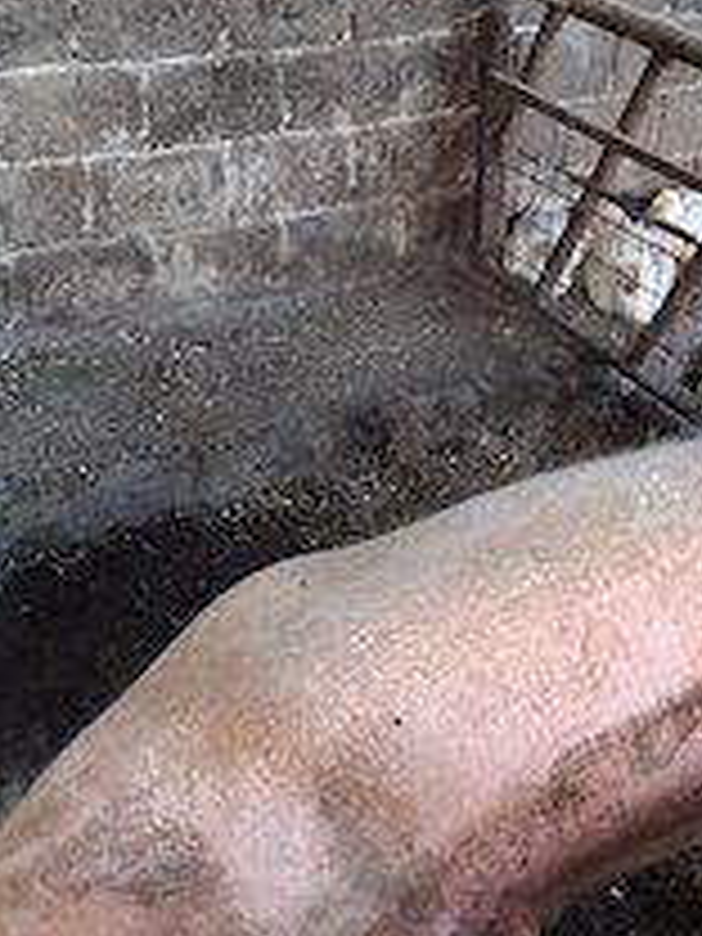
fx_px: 1406
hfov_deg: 27.7
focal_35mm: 52
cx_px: 518
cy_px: 441
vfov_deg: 36.8
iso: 500
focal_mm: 4
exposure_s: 1/25
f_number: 1.8
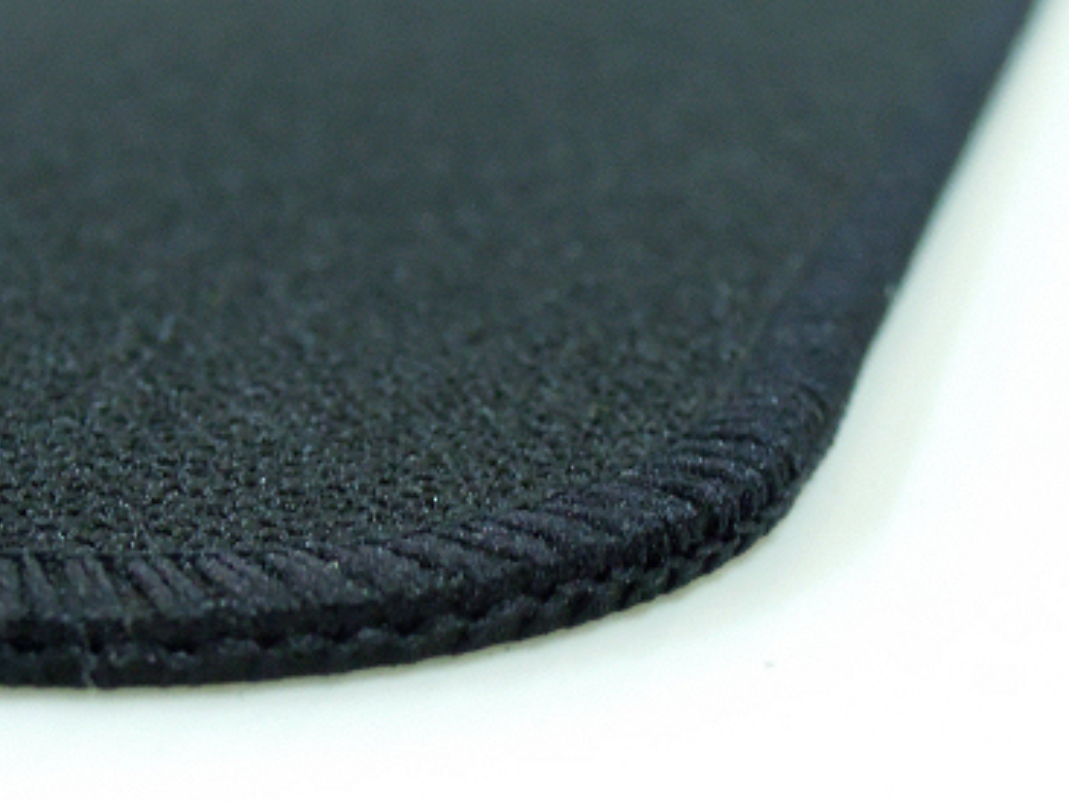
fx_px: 2964
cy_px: 571
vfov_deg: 15.3
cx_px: 338
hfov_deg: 20.4
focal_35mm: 96
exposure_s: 1/13
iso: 800
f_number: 4
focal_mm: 9.9
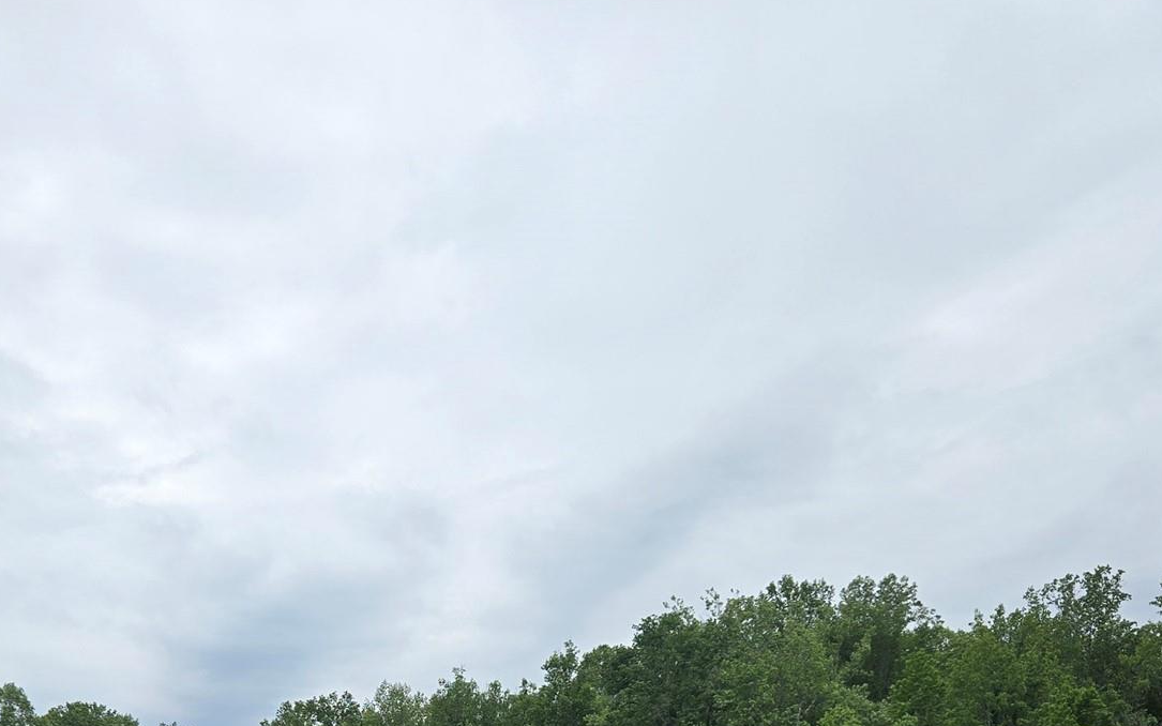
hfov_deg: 43.3
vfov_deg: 26.0
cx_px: 472
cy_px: 789
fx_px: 1457
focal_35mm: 46
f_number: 1.8
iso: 25
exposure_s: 1/2016
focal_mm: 5.4
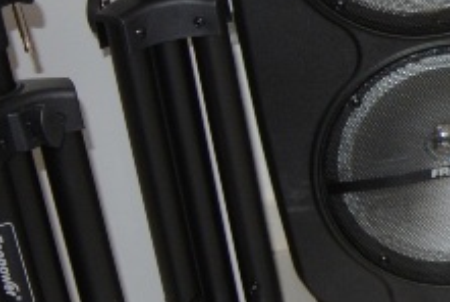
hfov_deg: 13.6
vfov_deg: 11.0
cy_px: 108
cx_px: 943
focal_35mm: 125
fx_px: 1565
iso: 400
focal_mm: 18
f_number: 3.5
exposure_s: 1/60
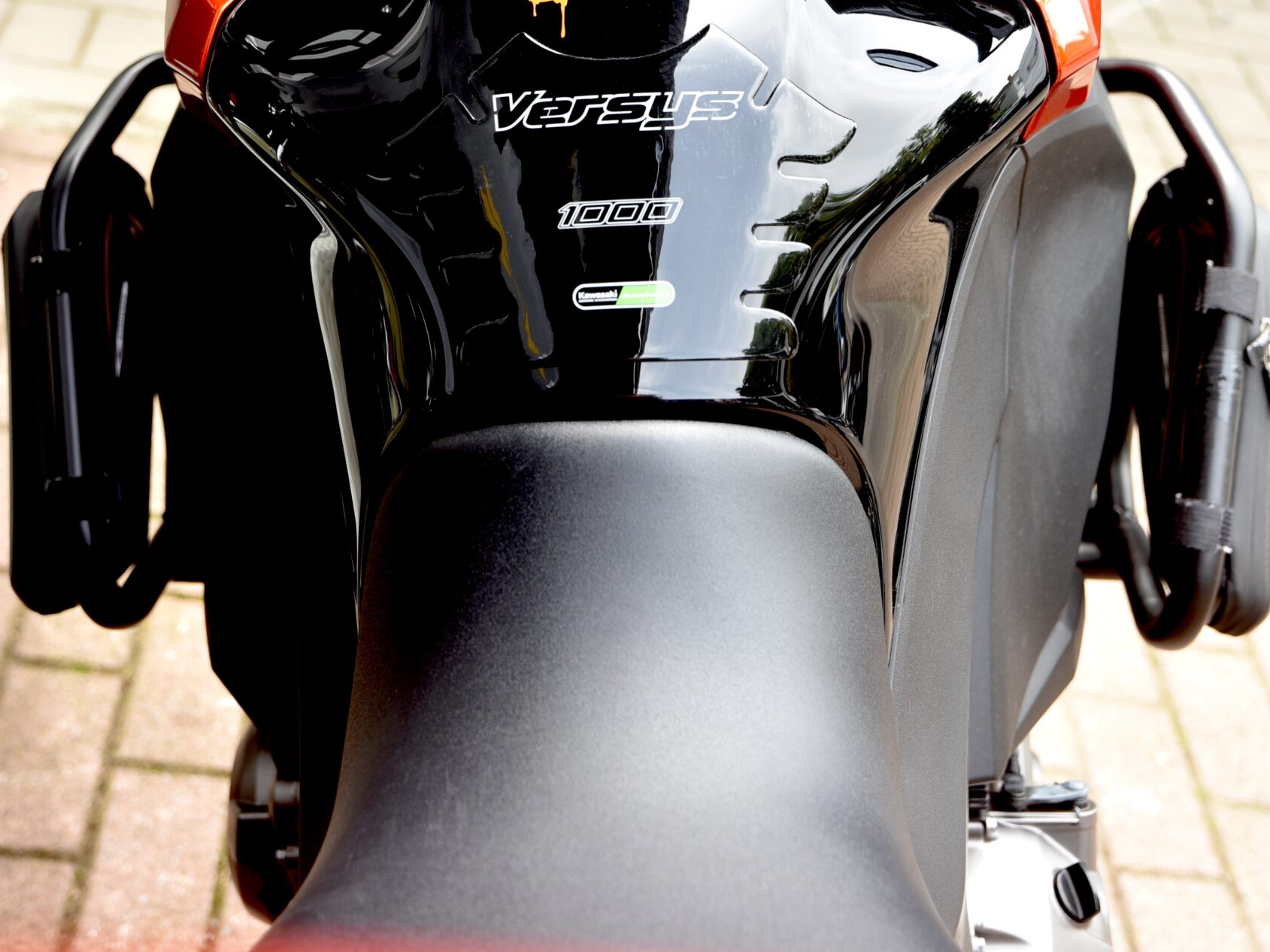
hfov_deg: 27.8
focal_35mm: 70
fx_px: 2568
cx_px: 637
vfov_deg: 20.3
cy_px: -3
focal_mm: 48
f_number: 4
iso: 100
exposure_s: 1/60
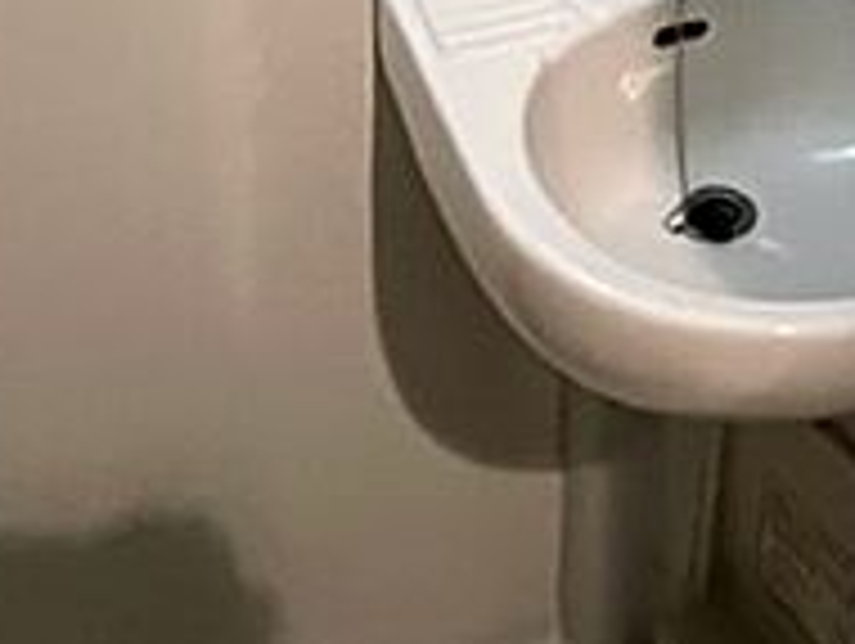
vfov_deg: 25.8
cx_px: 562
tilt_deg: -12.8
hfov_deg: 45.1
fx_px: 1014
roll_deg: -0.3
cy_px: -329
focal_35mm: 41
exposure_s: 1/40
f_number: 1.8
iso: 640
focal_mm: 1.57
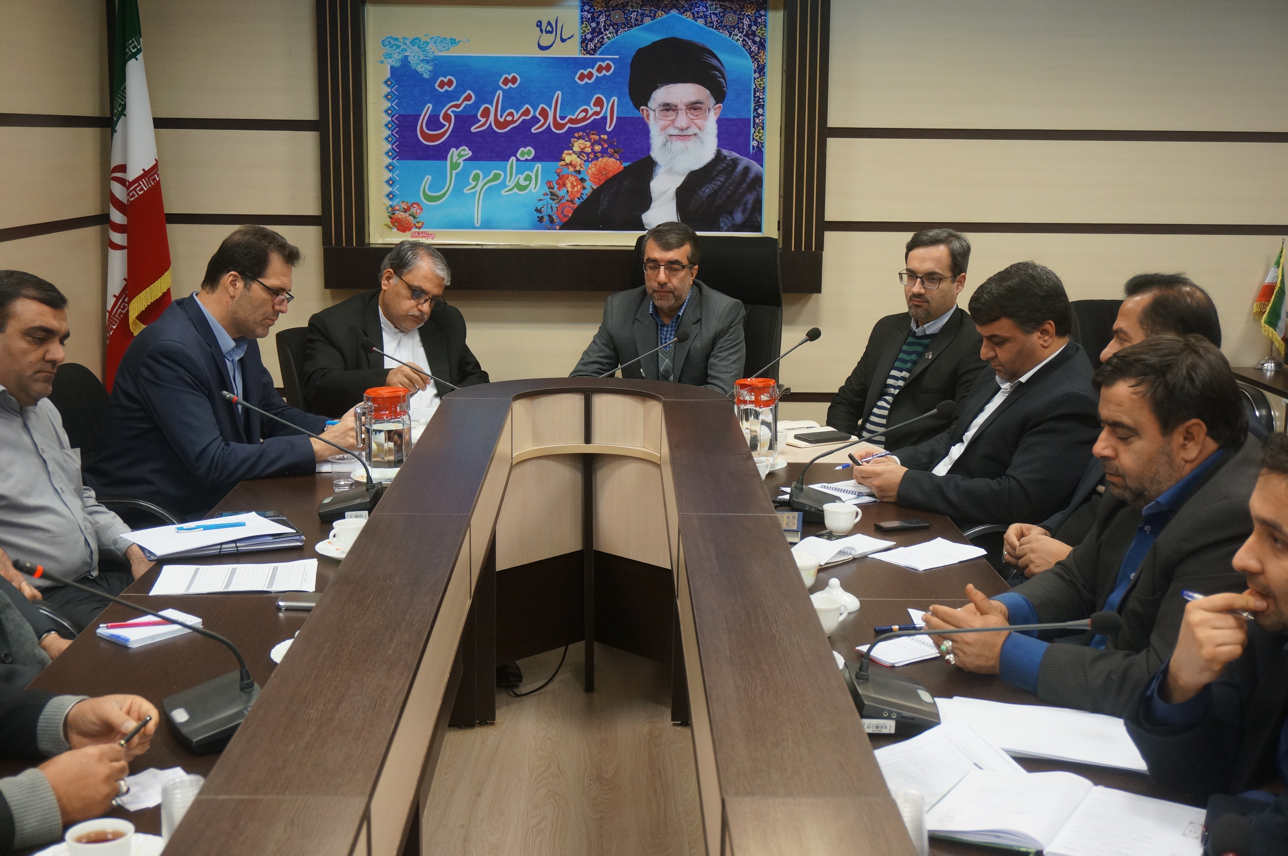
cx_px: 644
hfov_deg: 43.6
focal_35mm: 45
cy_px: 428
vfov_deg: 29.8
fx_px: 1608
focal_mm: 30
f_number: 5
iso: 640
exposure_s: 1/60
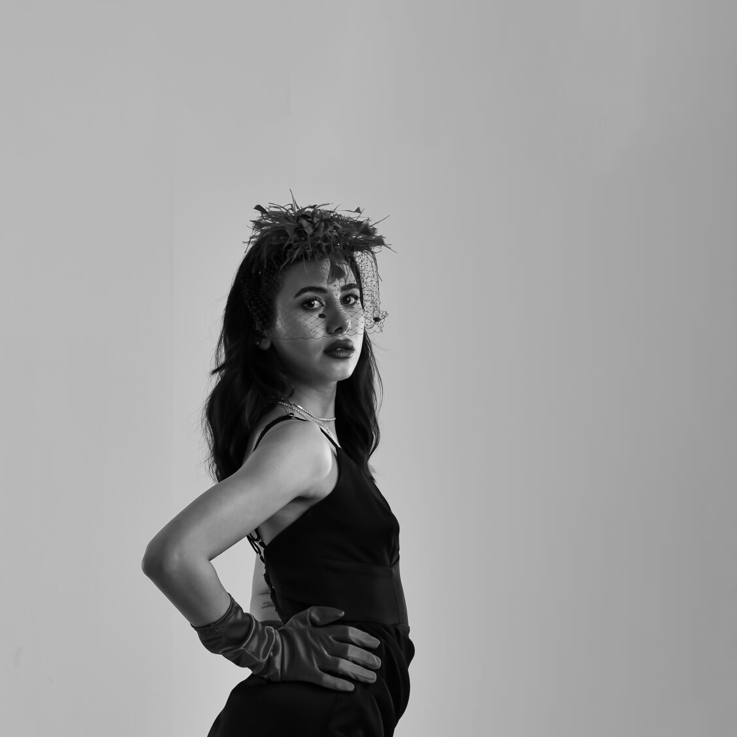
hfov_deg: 11.0
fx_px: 3830
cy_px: 708
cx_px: 260
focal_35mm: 159
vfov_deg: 10.9
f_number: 6.3
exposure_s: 1/200
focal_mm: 82
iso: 100
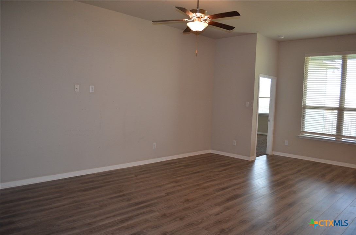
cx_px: 178
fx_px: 266
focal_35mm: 27
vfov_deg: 47.7
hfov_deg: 67.5
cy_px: 118
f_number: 3.5
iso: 400
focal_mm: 18
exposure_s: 1/80
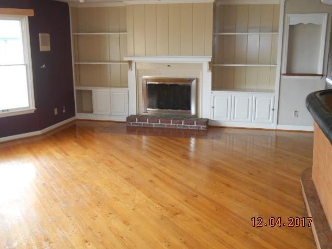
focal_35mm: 38
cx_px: 166
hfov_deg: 49.0
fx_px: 364
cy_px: 124
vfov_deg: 37.7
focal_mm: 6.8
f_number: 4.2
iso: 320
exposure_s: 1/30
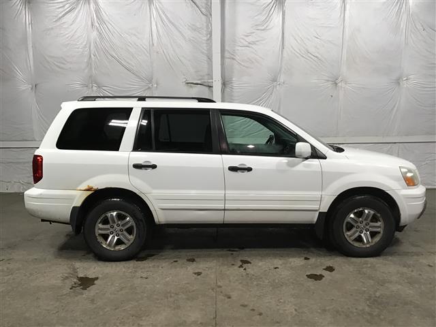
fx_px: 390
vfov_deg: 45.4
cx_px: 218
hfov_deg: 58.4
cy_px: 164
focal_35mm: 31
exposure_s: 1/30
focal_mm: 3.3
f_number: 2.4
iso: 40
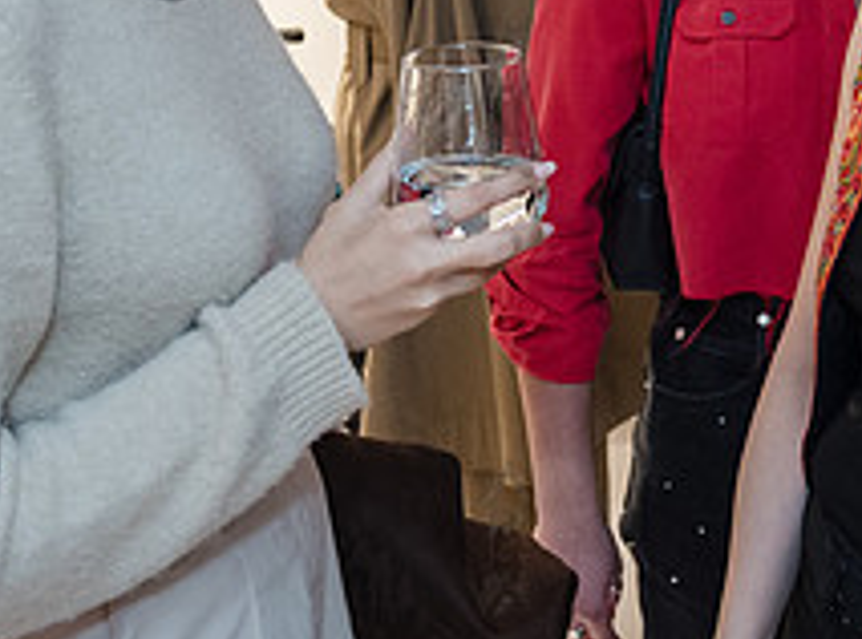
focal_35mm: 87
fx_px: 2158
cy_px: 47
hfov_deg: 22.4
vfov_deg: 16.6
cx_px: 661
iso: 1600
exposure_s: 1/200
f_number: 4
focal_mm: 28
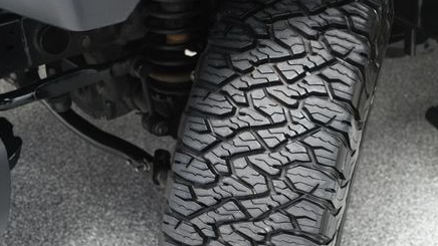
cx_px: 272
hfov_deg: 34.7
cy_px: 185
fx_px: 697
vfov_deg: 19.9
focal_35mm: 60
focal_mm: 26
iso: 100
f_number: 3.8
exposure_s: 1/160
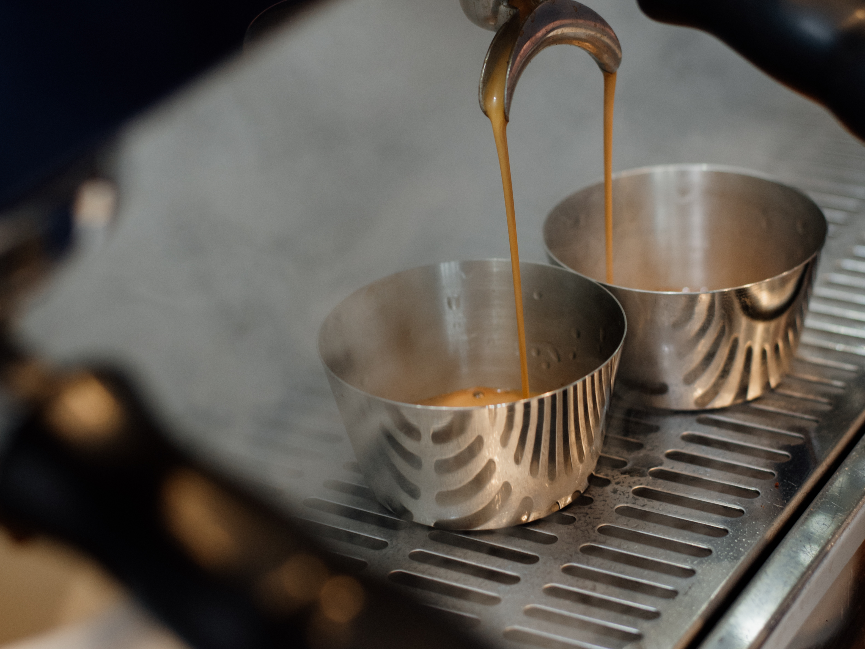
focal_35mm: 92
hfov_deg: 21.3
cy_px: 246
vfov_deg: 16.0
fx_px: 2299
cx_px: 514
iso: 200
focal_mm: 50
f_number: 2.8
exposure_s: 1/200
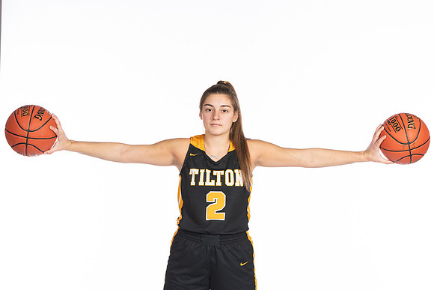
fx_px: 1801
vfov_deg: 9.2
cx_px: 218
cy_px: 130
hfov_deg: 13.7
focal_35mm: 149
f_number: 5
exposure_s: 1/100
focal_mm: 90
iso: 100
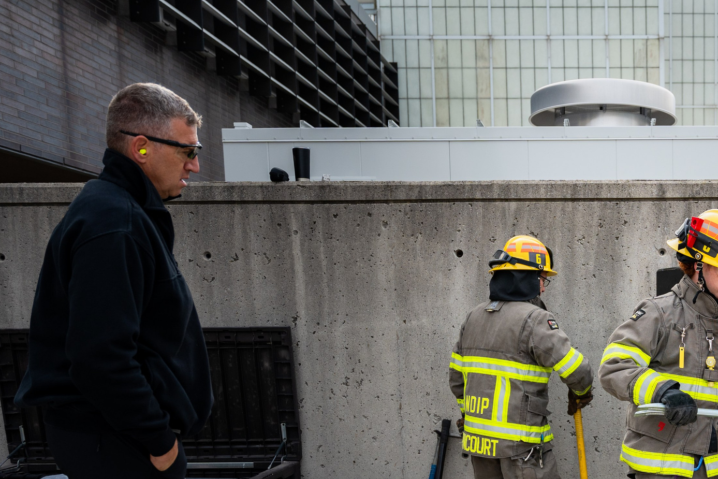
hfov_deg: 38.2
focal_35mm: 48
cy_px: 441
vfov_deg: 27.0
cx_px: 650
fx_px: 957
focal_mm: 24
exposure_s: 1/1250
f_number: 2.8
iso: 200
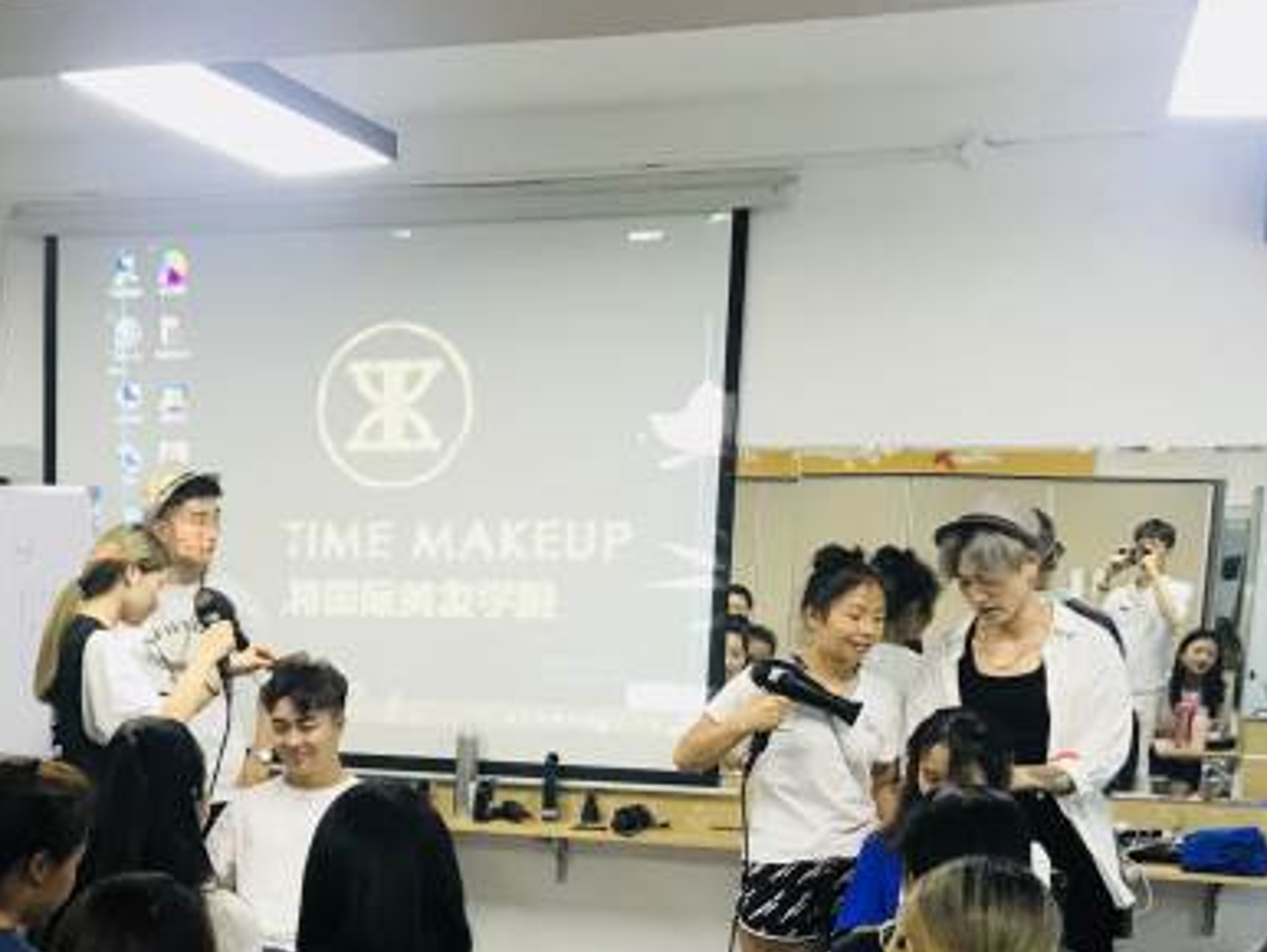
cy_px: 893
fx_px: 2124
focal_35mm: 58
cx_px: 200
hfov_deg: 32.1
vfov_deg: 24.4
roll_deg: -0.2
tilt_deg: -9.6
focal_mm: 3.99
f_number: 1.8
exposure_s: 1/33
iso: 40
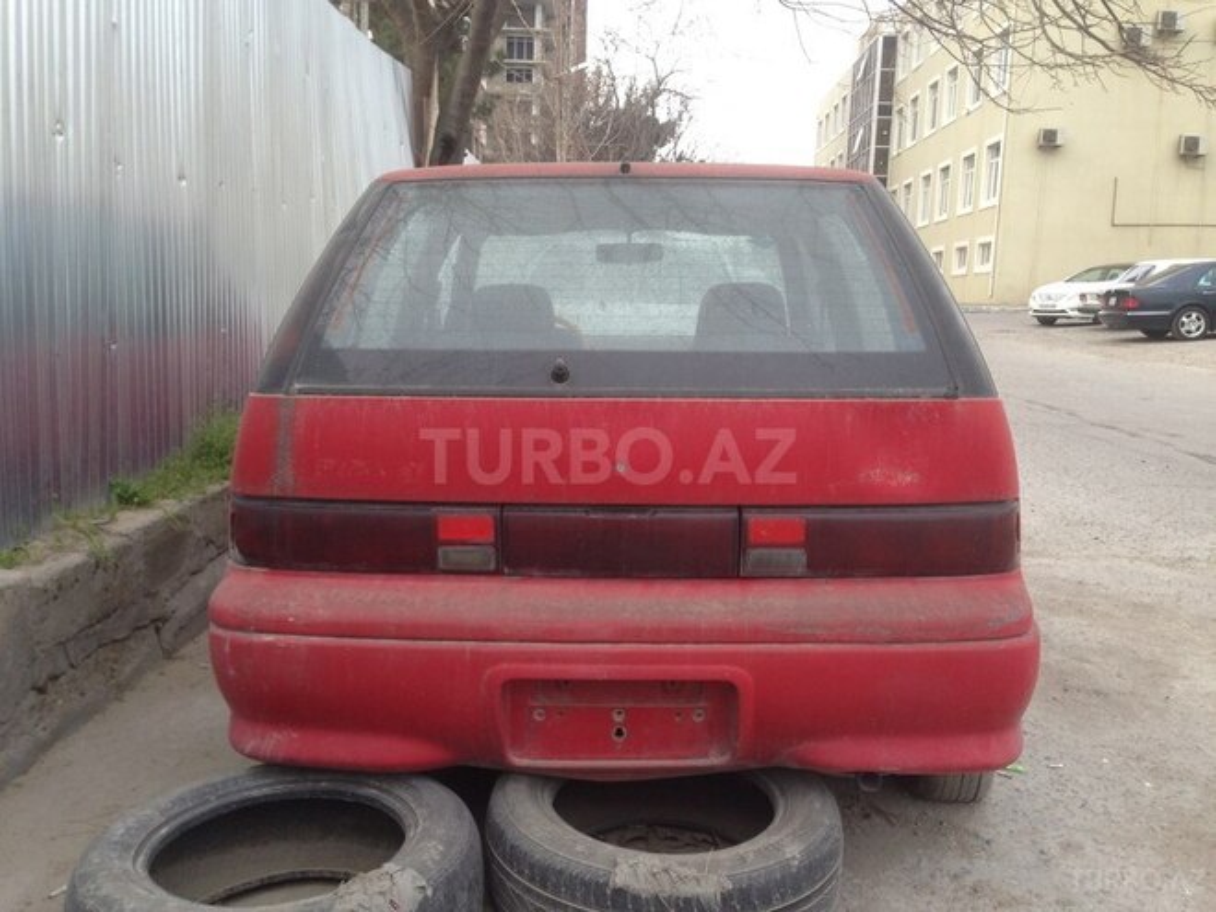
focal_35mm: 33
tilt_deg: -8.7
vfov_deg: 42.9
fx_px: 1159
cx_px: 608
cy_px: 456
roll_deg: -4.3
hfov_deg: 55.4
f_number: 2.4
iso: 64
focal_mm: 4.12
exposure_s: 1/60
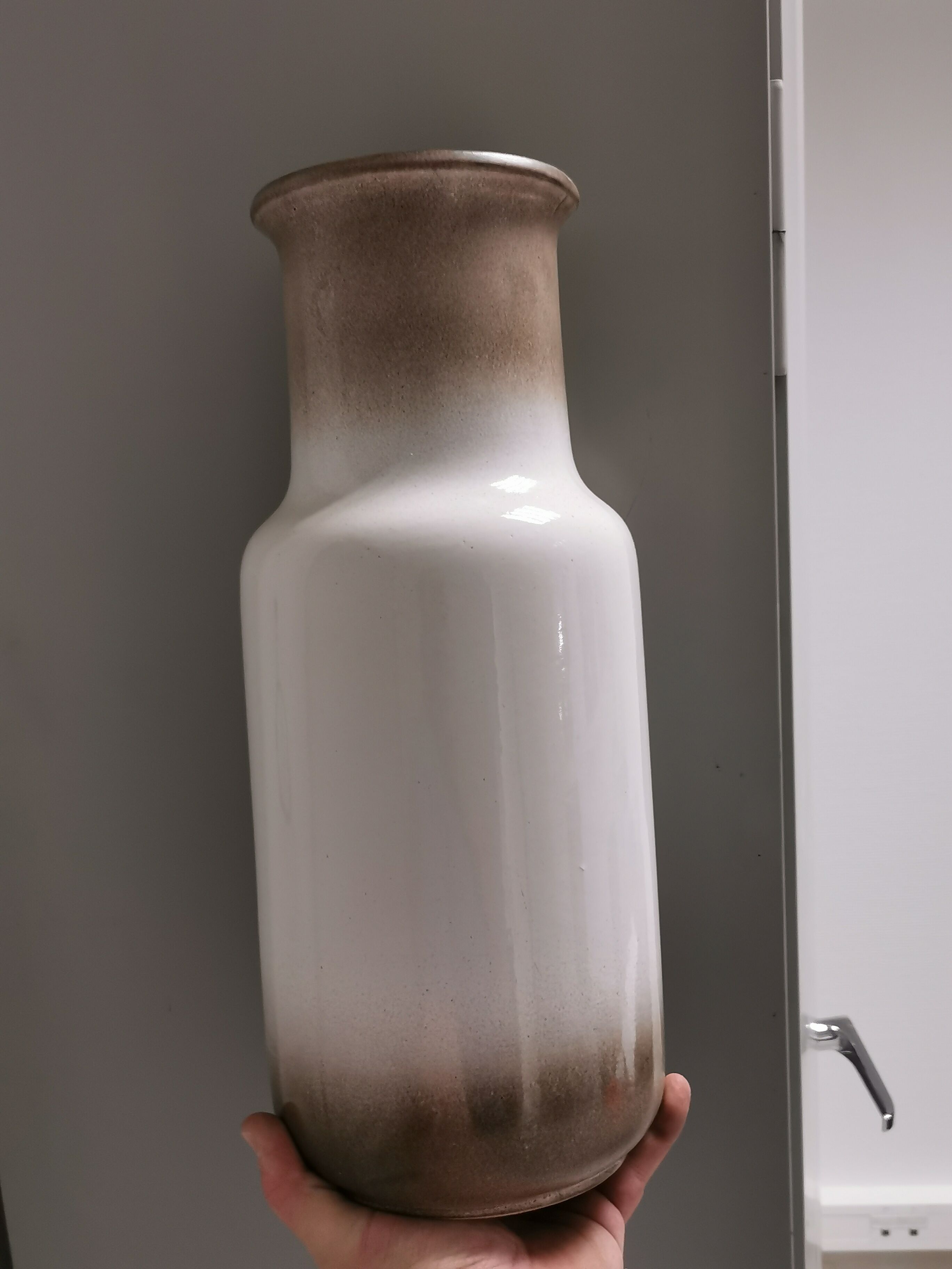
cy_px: 634
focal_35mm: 36
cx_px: 476
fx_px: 1320
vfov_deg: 51.4
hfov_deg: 39.7
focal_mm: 5.58
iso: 160
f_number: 1.8
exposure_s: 1/50
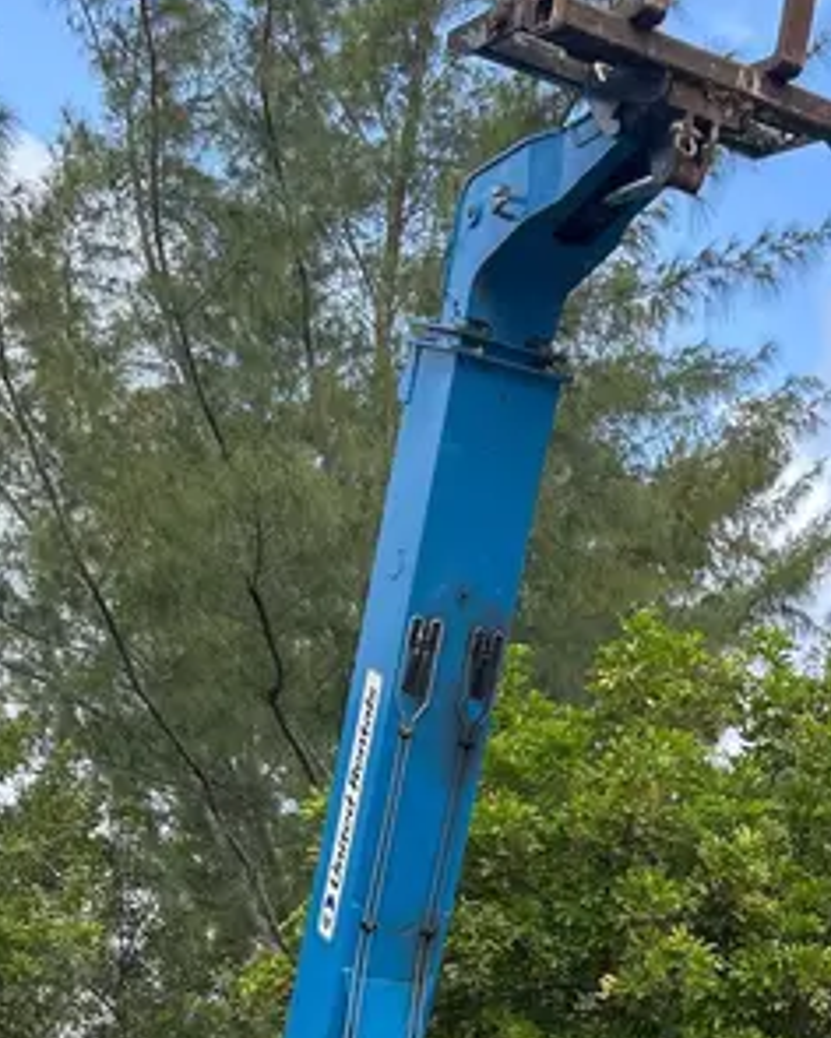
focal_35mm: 63
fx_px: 1937
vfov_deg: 28.2
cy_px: 1043
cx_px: 704
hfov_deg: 23.7
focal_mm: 5.7
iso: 50
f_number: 1.5
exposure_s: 1/646
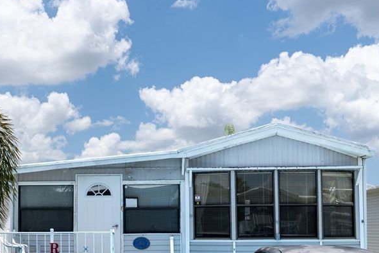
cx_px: 125
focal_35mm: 52
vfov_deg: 25.5
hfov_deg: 37.8
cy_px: 205
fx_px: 547
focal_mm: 20
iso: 100
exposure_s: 1/1000
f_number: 5
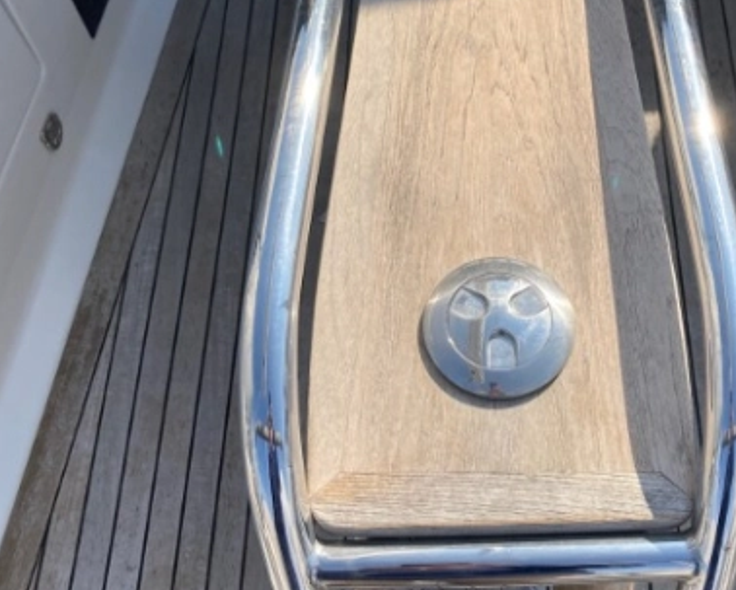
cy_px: 132
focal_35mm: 53
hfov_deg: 35.1
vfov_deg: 28.1
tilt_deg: -51.9
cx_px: 473
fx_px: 1155
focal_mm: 3.99
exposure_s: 1/1919
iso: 20
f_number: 1.8
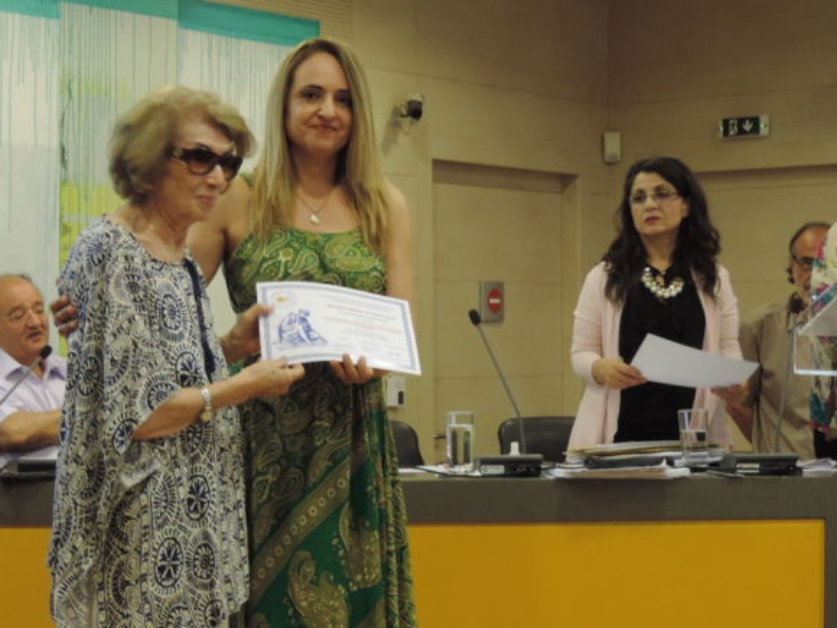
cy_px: 381
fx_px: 2007
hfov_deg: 23.5
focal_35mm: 83
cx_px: 281
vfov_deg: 17.8
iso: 400
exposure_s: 1/30
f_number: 3.5
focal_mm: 8.3
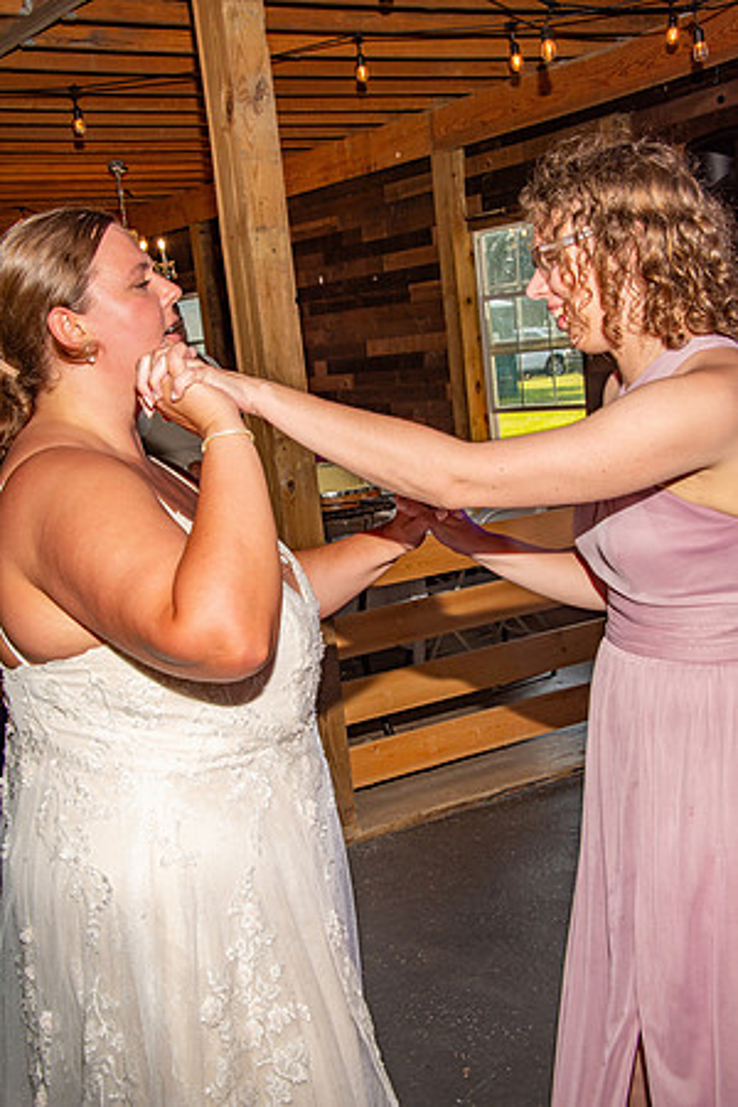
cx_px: 369
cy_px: 554
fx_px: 1476
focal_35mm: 48
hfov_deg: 28.1
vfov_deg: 41.1
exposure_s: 1/125
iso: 400
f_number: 13
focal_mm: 48
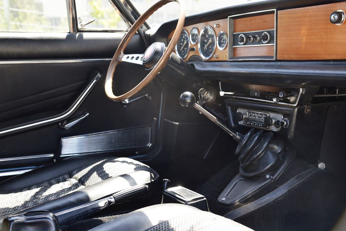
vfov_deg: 27.0
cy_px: 116
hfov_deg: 39.6
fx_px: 481
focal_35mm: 50
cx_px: 173
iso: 280
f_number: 5.6
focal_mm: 50
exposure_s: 1/125
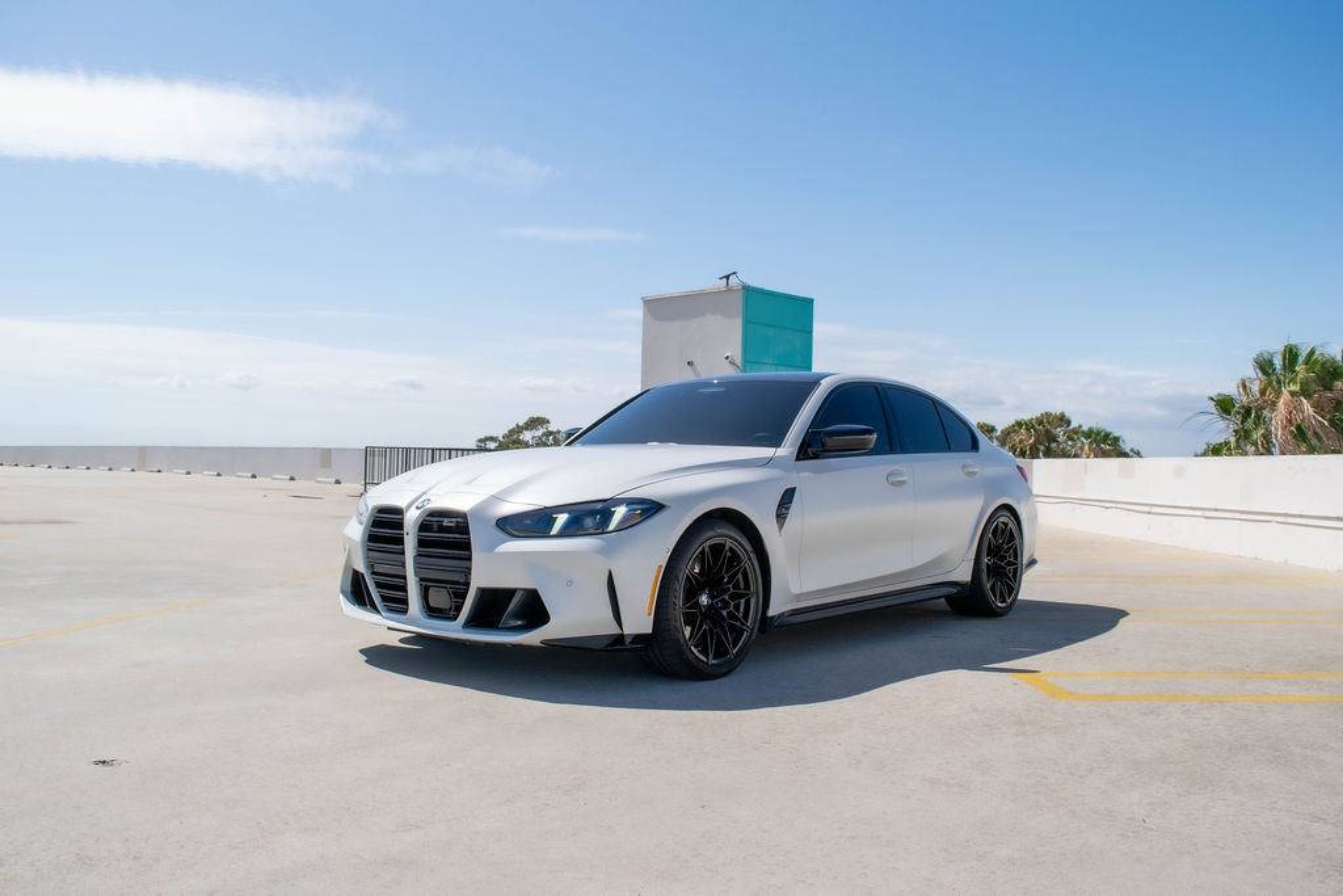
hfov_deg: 59.5
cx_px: 672
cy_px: 448
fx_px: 1175
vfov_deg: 41.7
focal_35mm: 32
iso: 360
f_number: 8
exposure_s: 1/2000
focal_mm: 21
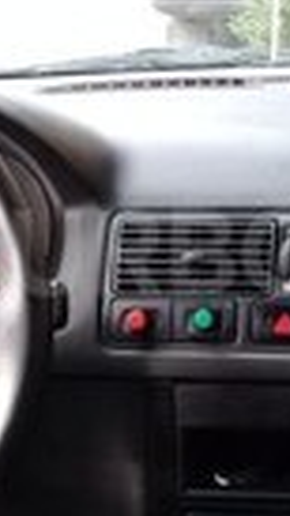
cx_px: 230
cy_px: 252
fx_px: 1669
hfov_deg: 9.9
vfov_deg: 17.6
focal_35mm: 122
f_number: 2.2
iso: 50
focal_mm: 3.3
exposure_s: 1/50
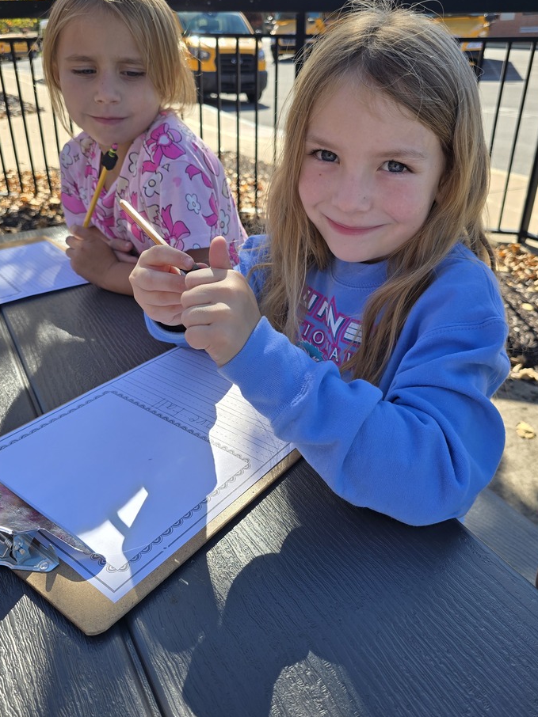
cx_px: 255
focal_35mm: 26
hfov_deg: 53.0
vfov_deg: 67.3
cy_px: 370
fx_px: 539
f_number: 1.7
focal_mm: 6.3
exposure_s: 1/465
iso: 12
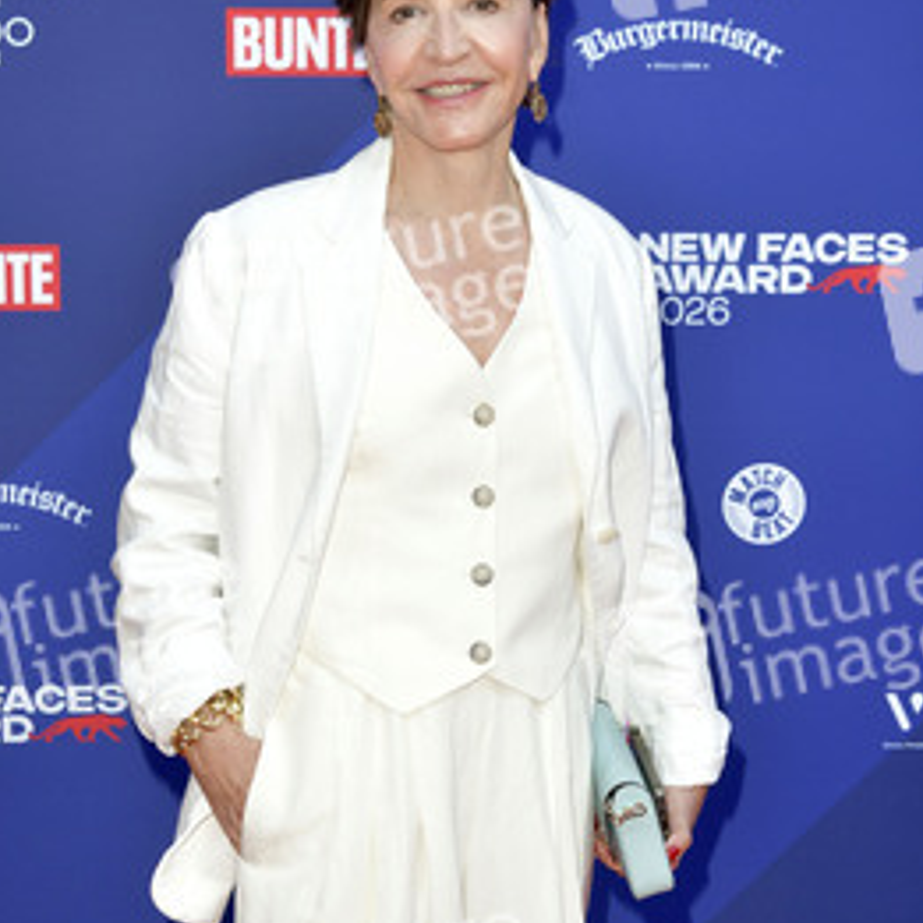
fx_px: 1961
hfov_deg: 26.5
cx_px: 456
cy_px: 467
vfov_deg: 26.5
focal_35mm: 65
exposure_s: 1/200
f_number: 6.3
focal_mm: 50
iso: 640
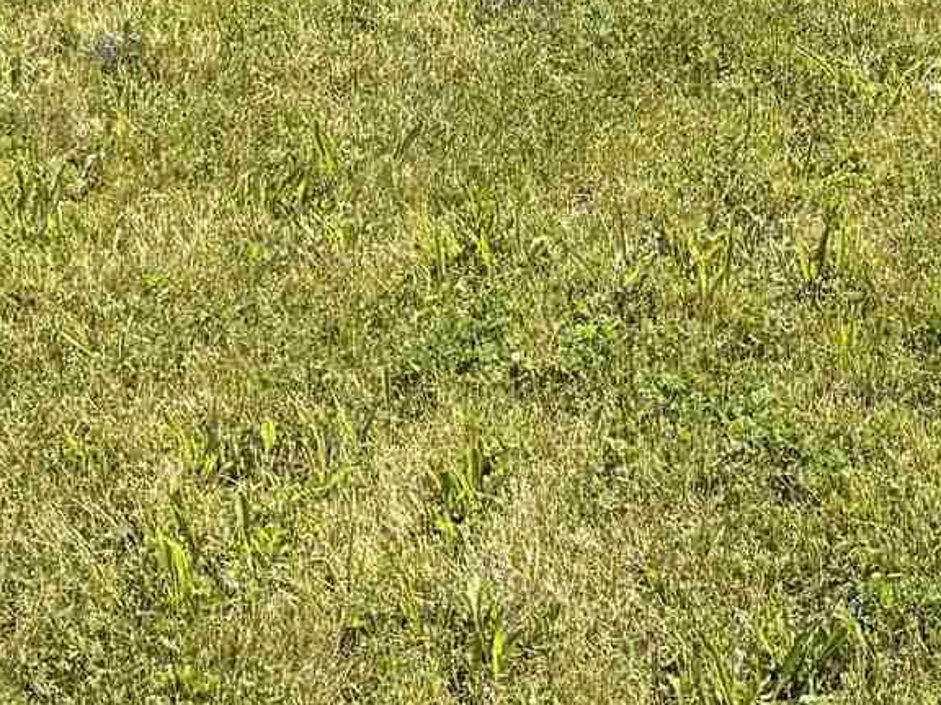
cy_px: -961
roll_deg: -0.8
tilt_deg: +3.1
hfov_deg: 14.9
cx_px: 1135
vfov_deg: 10.2
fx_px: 3480
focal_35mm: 128
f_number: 1.78
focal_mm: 6.76
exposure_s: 1/4673
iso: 80
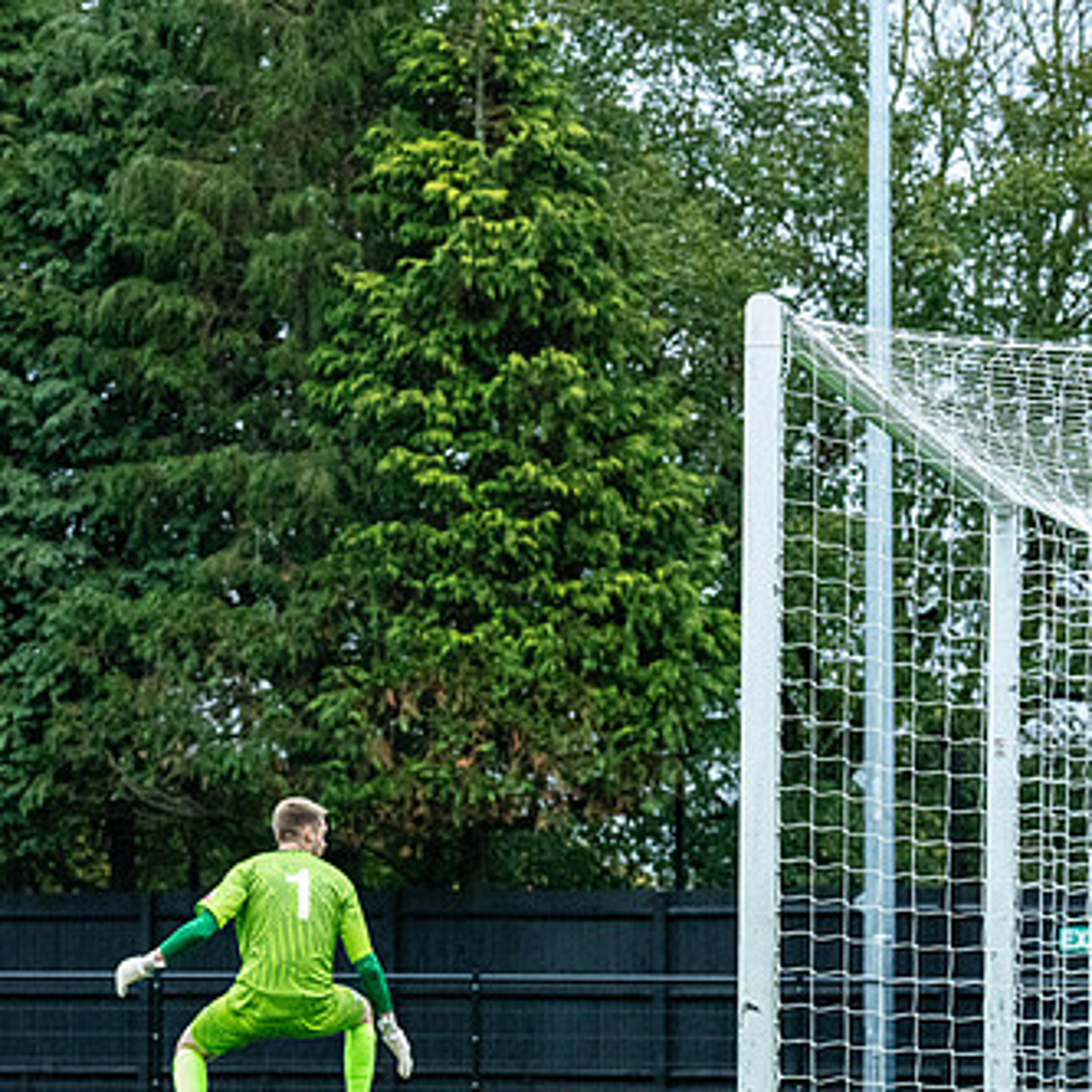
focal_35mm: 225
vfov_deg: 7.8
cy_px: 651
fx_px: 8030
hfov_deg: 7.8
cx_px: 420
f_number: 6.3
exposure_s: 1/800
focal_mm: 135
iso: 10000
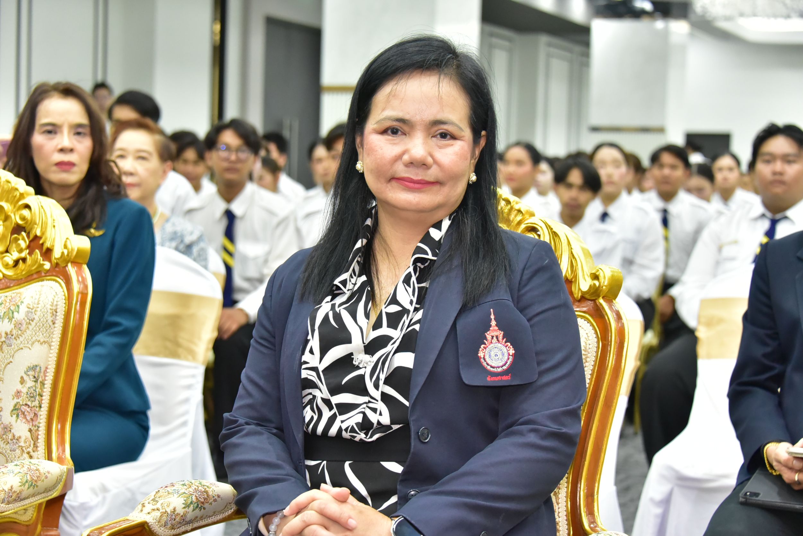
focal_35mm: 70
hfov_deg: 28.8
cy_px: 268
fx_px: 1562
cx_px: 402
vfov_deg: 19.5
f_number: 5.6
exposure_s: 1/200
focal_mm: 70
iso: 5000
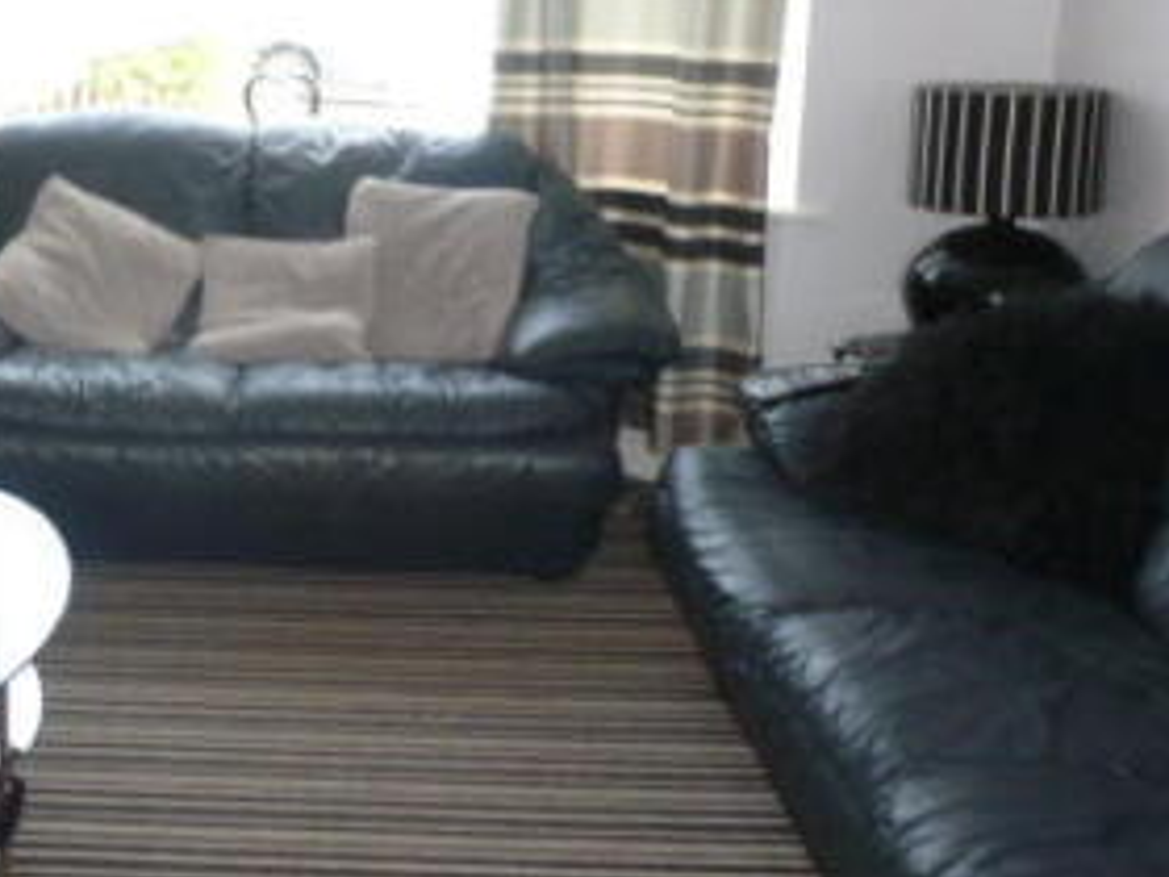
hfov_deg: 36.5
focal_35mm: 50
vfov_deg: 28.8
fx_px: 1689
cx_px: 186
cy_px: 257
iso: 250
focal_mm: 4.3
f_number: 3.3
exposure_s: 1/60
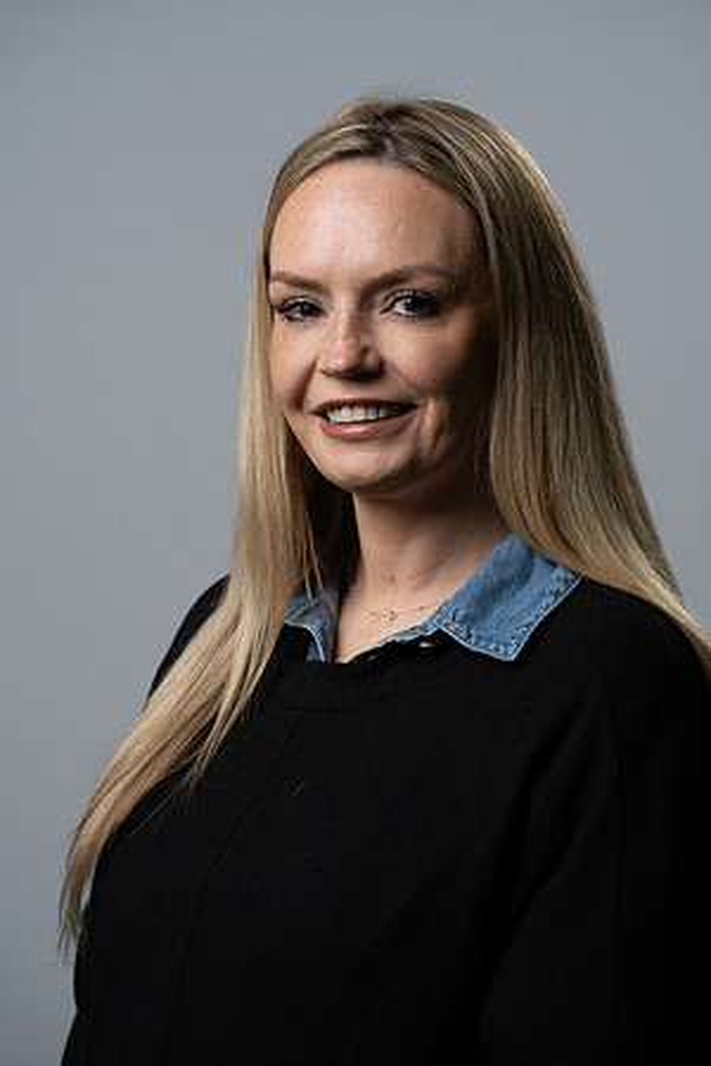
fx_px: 5332
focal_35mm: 180
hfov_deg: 7.6
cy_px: 533
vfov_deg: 11.4
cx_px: 356
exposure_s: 1/160
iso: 160
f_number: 7.1
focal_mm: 180
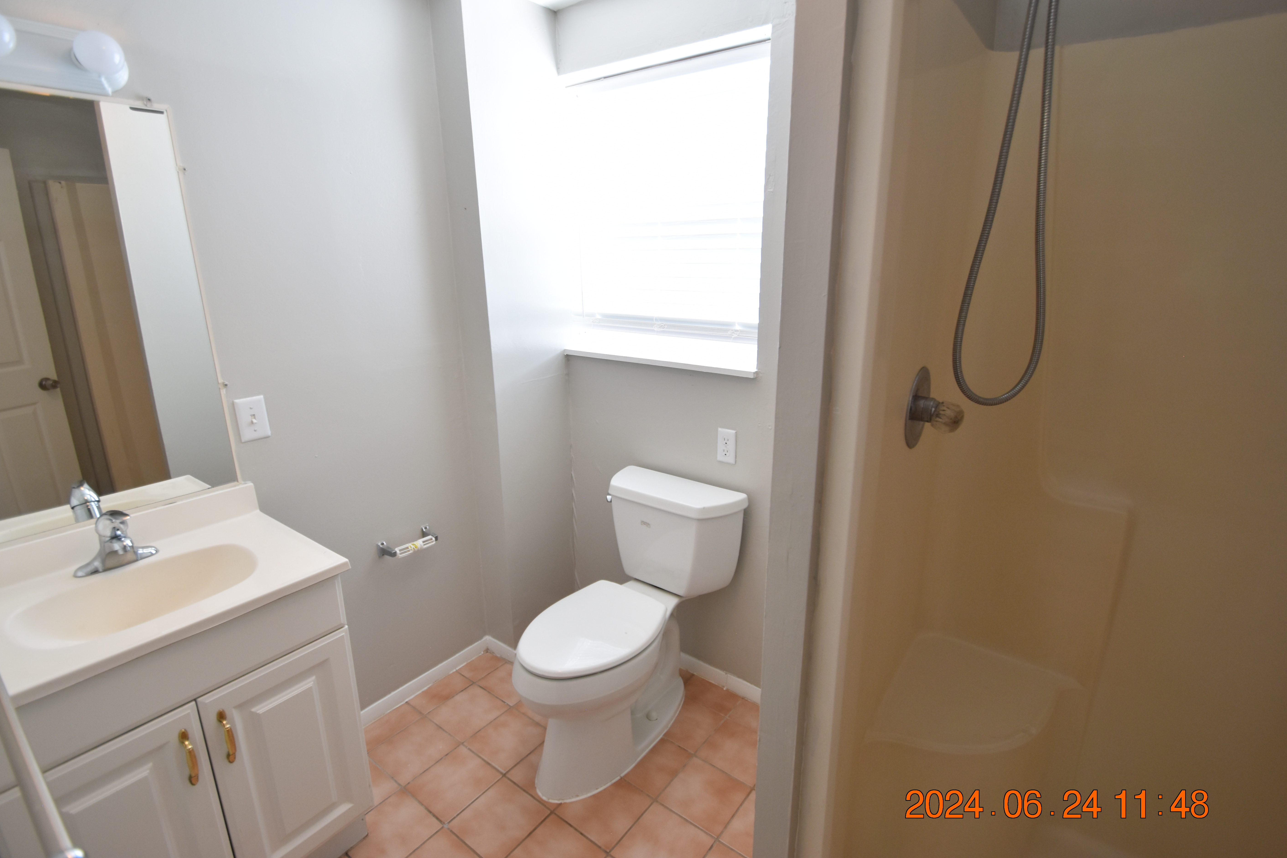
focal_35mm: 16
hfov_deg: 96.7
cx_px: 653
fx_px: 572
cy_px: 416
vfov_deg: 73.7
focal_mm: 10
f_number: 4
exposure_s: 1/60
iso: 450
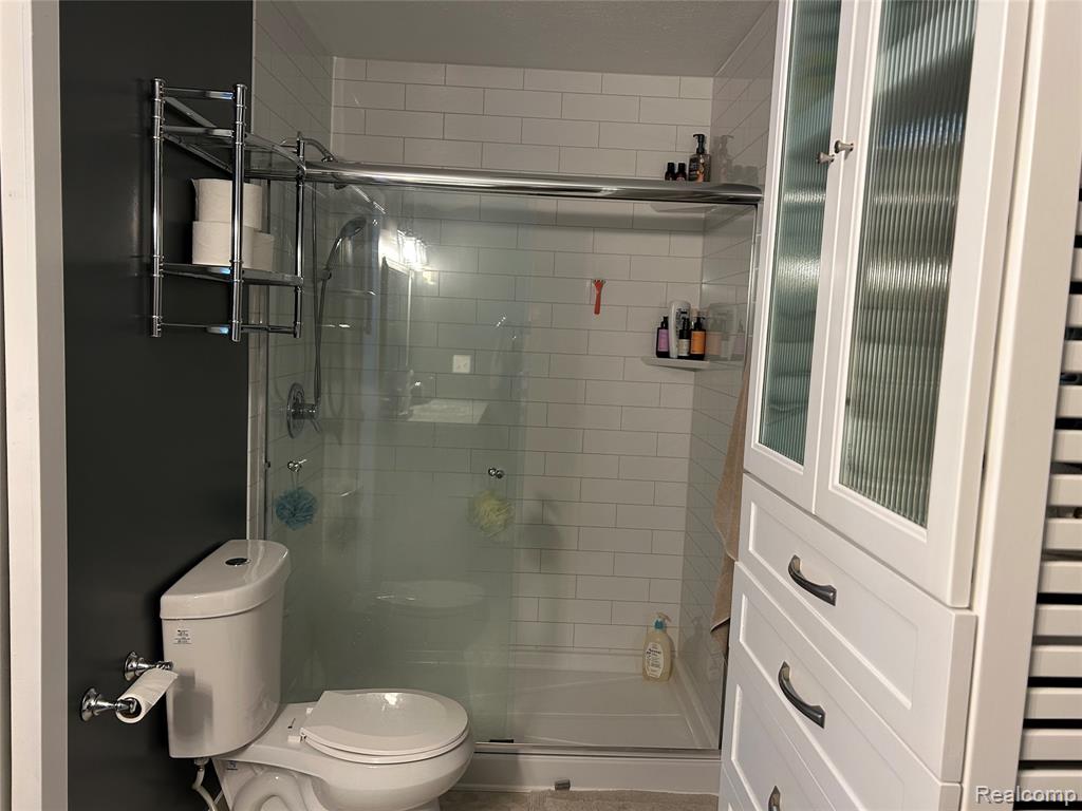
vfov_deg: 53.1
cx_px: 541
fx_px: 813
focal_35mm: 26
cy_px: 406
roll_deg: -2.5
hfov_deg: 67.3
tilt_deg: -5.2
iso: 160
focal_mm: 5.7
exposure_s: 1/60
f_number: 1.5
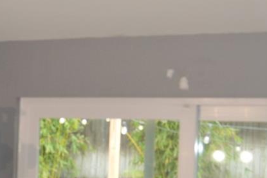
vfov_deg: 13.0
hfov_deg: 19.1
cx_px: -3
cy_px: 176
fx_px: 772
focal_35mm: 104
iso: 400
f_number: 4
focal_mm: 18
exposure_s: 1/100
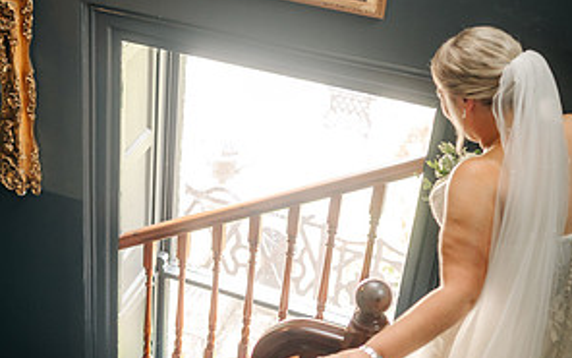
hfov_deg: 28.9
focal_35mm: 70
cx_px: 139
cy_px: 235
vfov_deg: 18.6
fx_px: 1091
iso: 400
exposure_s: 1/250
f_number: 2
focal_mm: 35
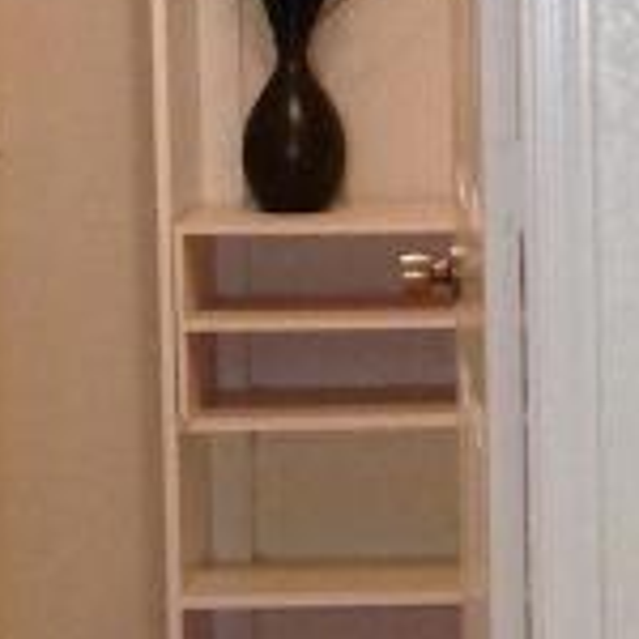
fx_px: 4428
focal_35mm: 212
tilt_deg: -5.5
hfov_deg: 7.9
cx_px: 1214
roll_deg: +0.4
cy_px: 141
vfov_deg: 8.2
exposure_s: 1/15
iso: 100
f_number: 2.4
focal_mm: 4.28
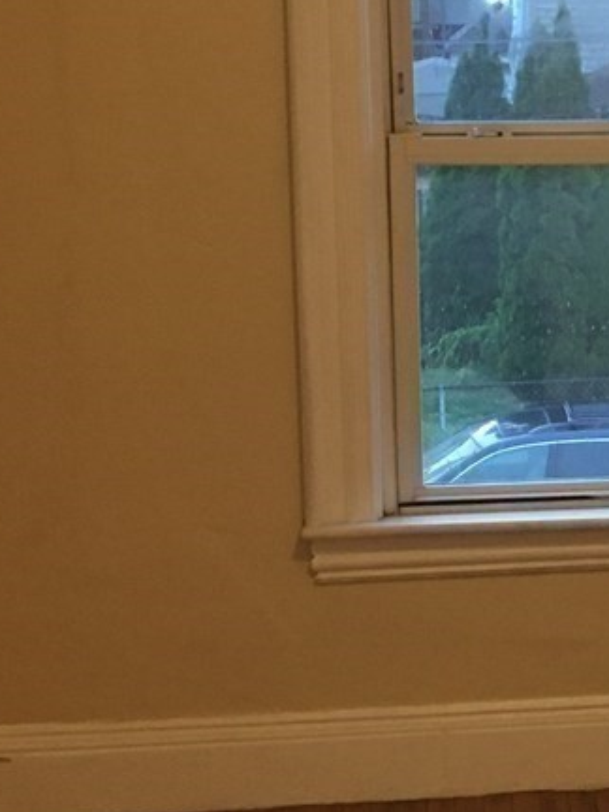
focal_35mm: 103
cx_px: 814
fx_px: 2416
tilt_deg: -9.9
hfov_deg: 13.8
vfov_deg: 19.1
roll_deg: -0.4
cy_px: 353
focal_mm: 4.15
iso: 125
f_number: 2.2
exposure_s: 1/30
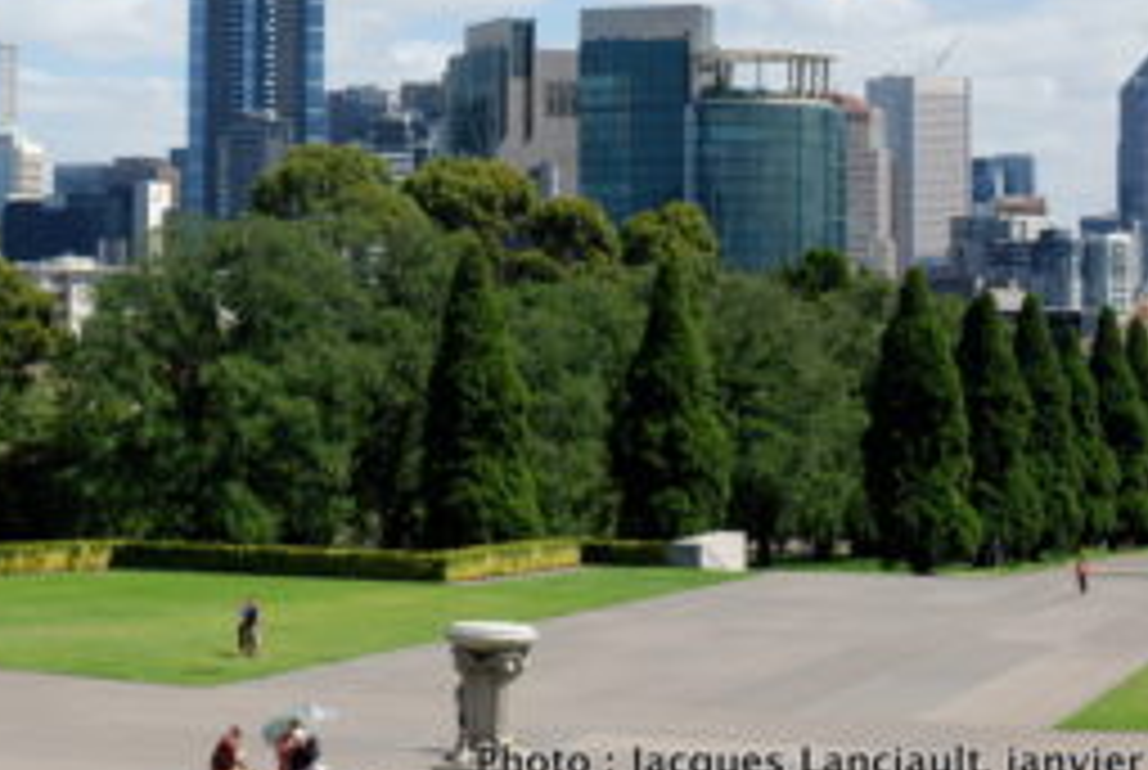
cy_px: 74
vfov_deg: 13.2
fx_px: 3290
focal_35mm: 103
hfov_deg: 19.5
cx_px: 189
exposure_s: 1/250
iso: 100
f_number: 8
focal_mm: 35
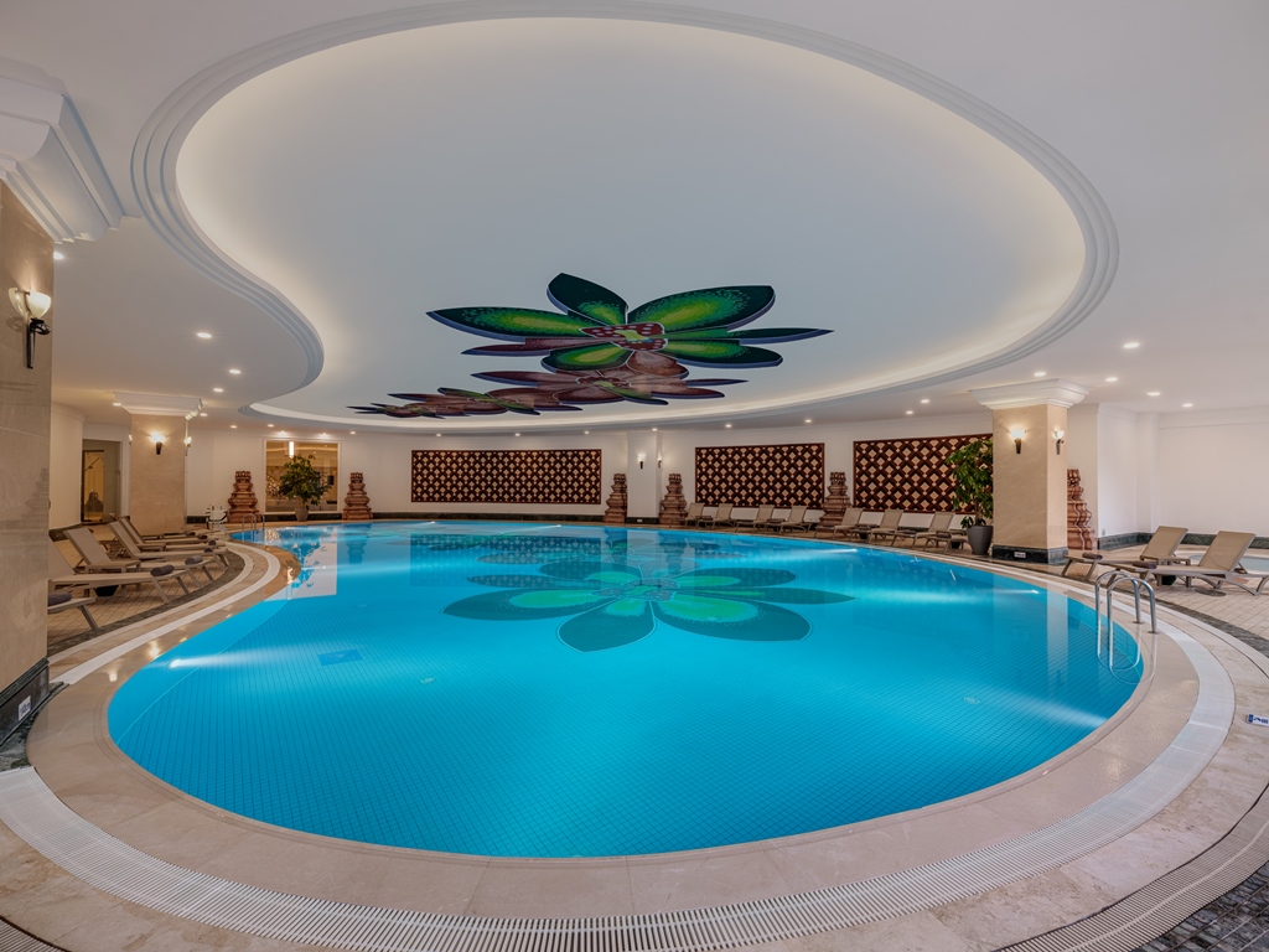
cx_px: 634
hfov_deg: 94.5
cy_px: 476
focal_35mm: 16
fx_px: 587
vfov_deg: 78.1
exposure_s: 1/13
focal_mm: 20
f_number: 11
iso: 100
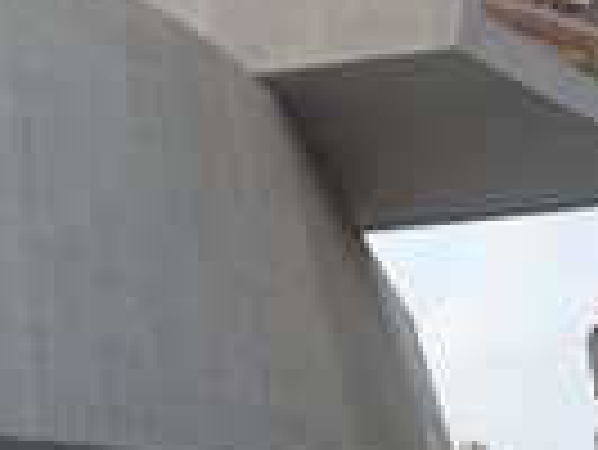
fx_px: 2161
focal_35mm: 125
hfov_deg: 15.4
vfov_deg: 11.9
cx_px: -13
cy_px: 158
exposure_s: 1/320
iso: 80
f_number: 4
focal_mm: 6.37
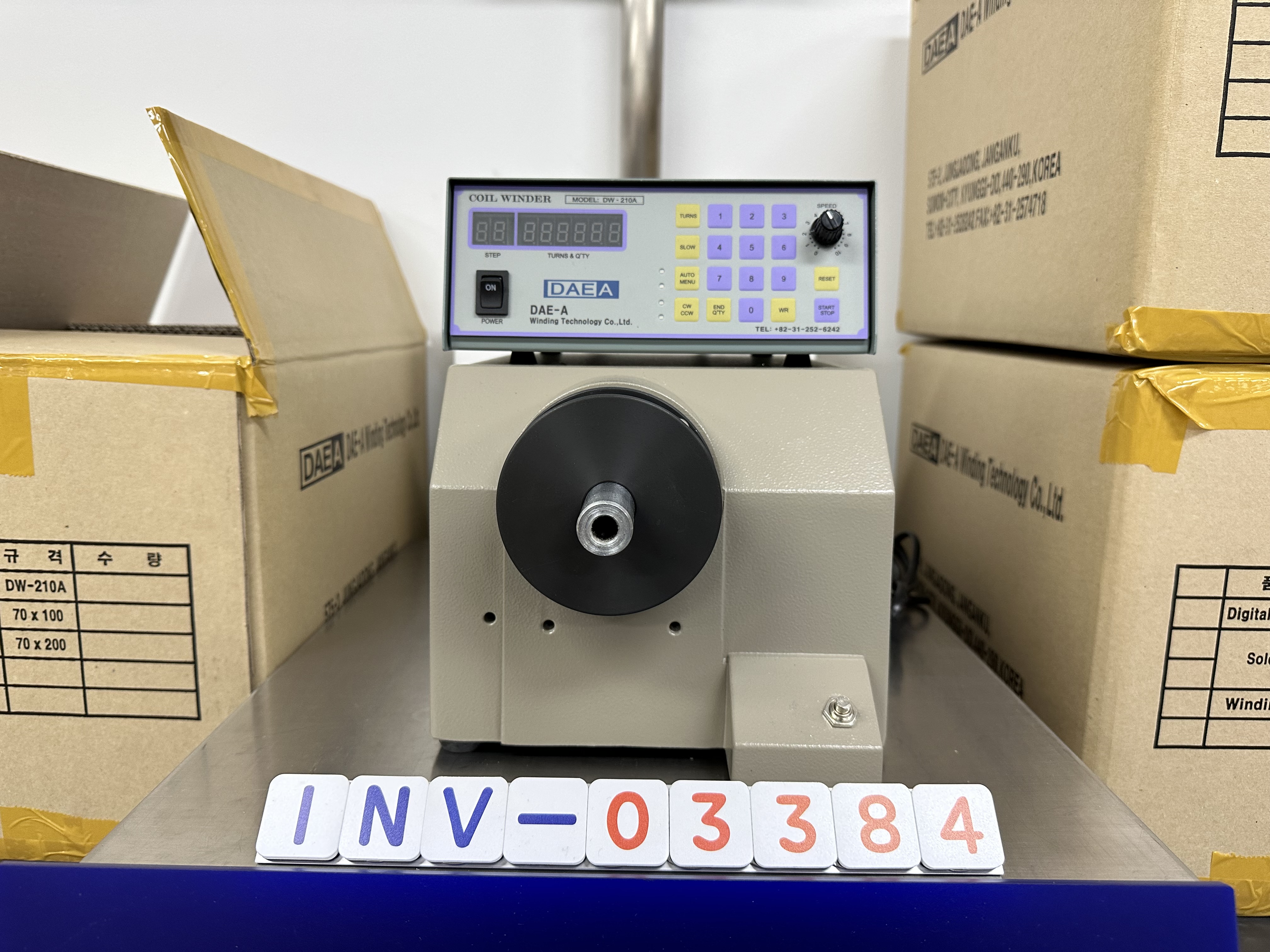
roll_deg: -0.9
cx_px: 635
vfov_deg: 56.8
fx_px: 881
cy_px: 476
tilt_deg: -10.1
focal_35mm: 24
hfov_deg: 71.6
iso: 160
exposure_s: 1/120
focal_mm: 6.86
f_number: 1.78
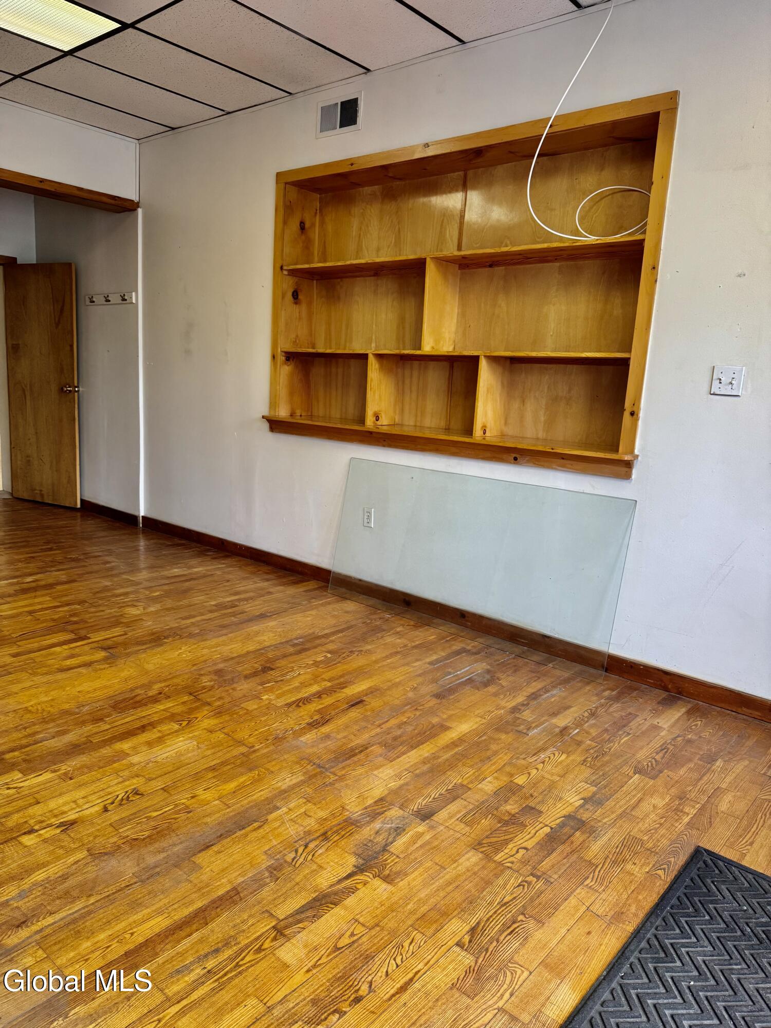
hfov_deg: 56.8
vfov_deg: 71.6
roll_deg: -2.4
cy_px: 514
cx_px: 386
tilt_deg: -10.3
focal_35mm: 24
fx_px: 713
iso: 200
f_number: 1.78
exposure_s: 1/120
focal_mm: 6.76
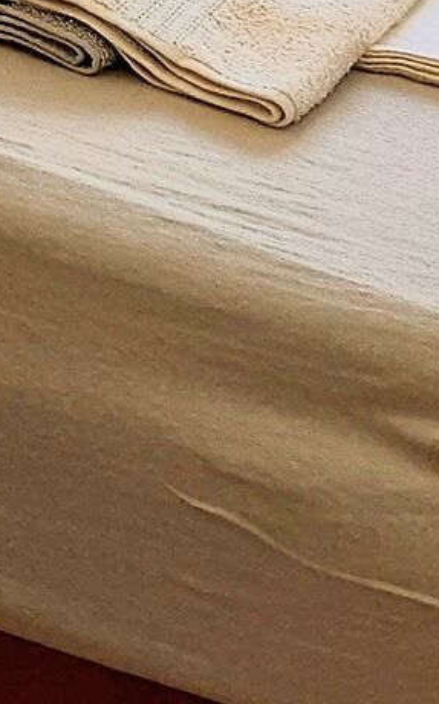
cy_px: -998
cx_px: -396
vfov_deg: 11.2
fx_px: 2971
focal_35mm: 155
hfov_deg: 8.1
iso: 40
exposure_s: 1/125
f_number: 1.8
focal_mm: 5.23
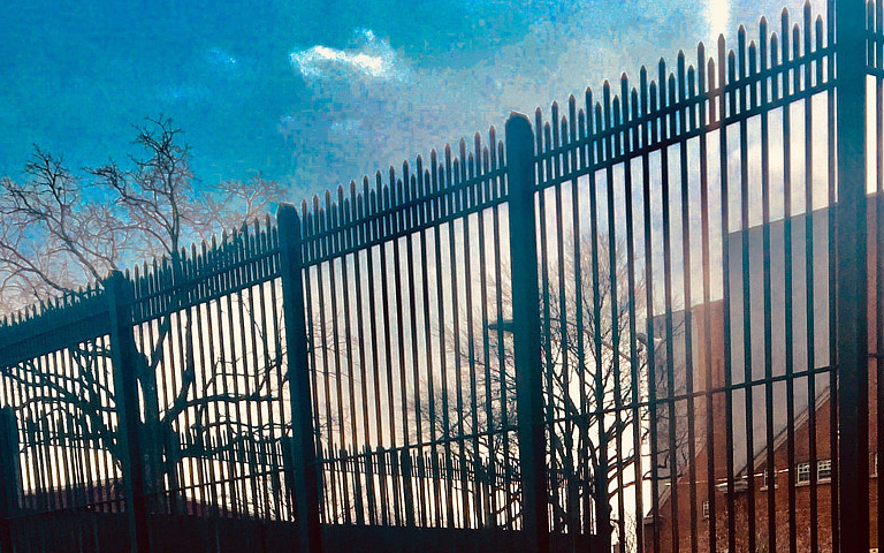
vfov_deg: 17.6
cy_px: 897
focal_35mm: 64
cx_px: 650
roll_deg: +2.9
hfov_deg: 31.5
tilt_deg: -8.8
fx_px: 1542
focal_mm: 4.15
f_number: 2.2
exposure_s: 1/3300
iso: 32
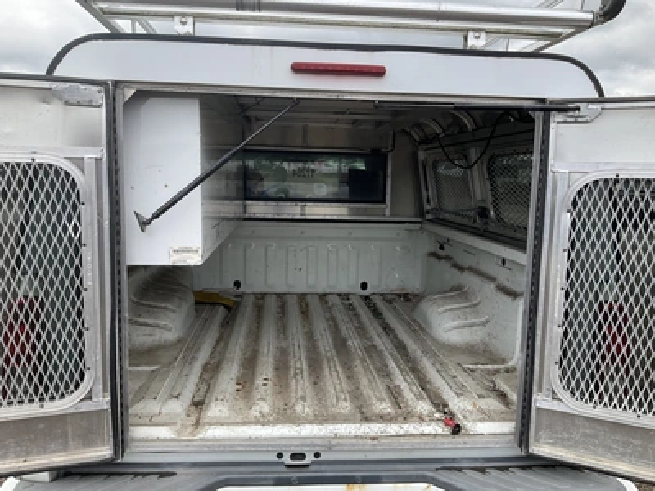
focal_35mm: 29
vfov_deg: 48.2
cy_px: 246
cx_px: 328
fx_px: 549
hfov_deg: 61.7
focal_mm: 3
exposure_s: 1/700
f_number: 1.8
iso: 25
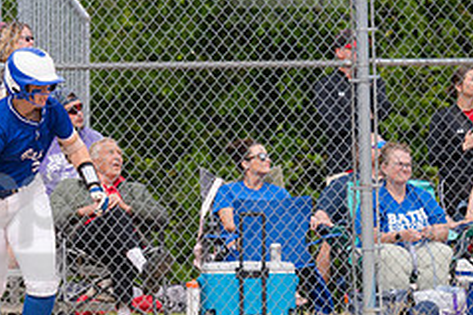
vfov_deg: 1.9
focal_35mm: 728
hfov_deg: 2.8
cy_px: 228
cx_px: 10
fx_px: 9558
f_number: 5.6
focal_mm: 200
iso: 320
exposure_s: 1/1600
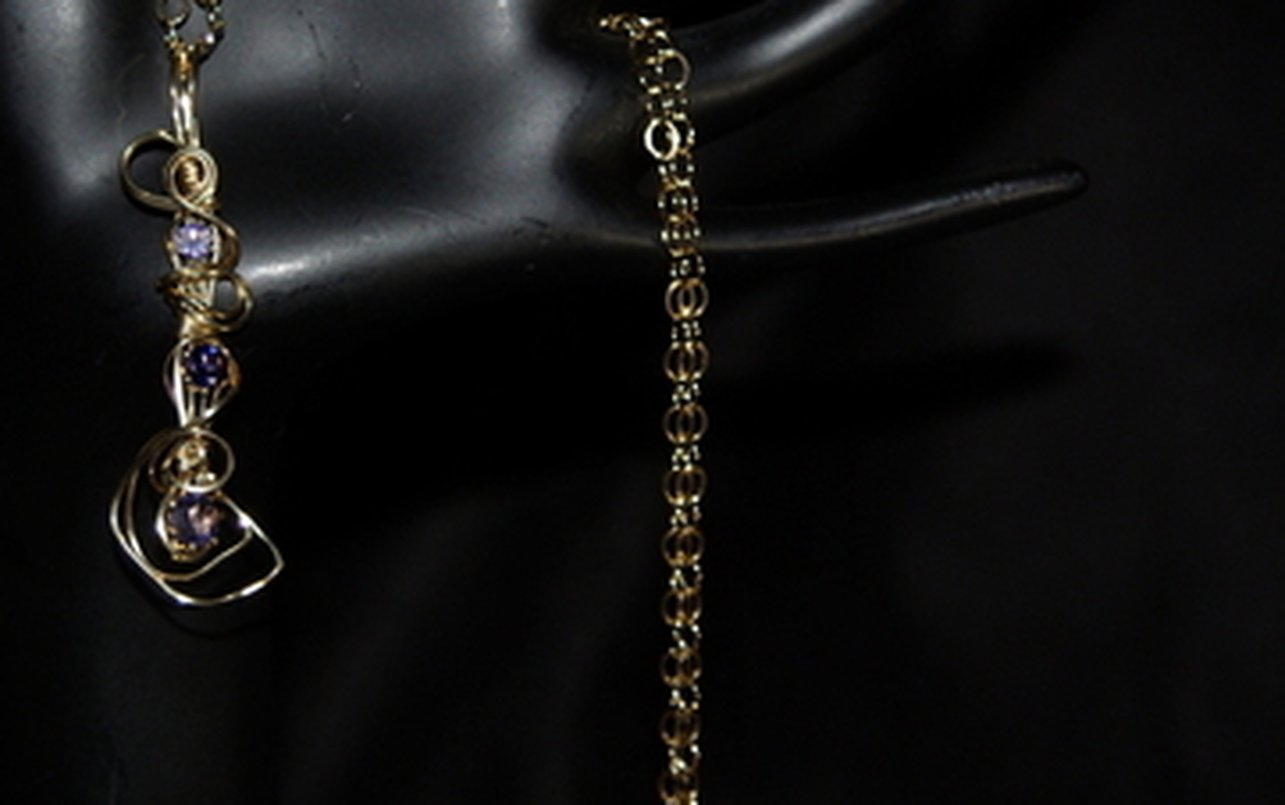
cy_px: 299
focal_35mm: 144
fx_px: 5045
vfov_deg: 9.1
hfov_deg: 14.5
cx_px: 481
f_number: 5.6
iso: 100
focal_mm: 68
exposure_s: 1/90
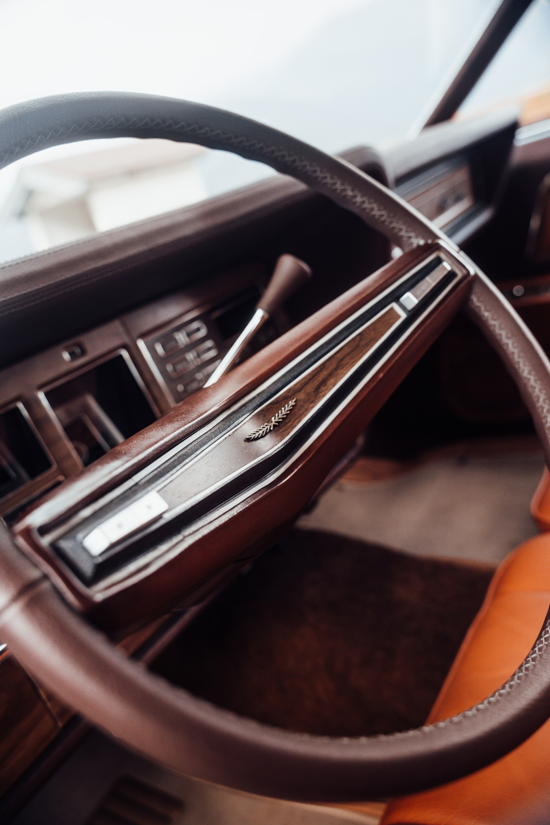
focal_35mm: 28
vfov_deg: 65.5
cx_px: 275
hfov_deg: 46.4
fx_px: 642
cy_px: 412
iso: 320
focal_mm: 28
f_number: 4.5
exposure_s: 1/100
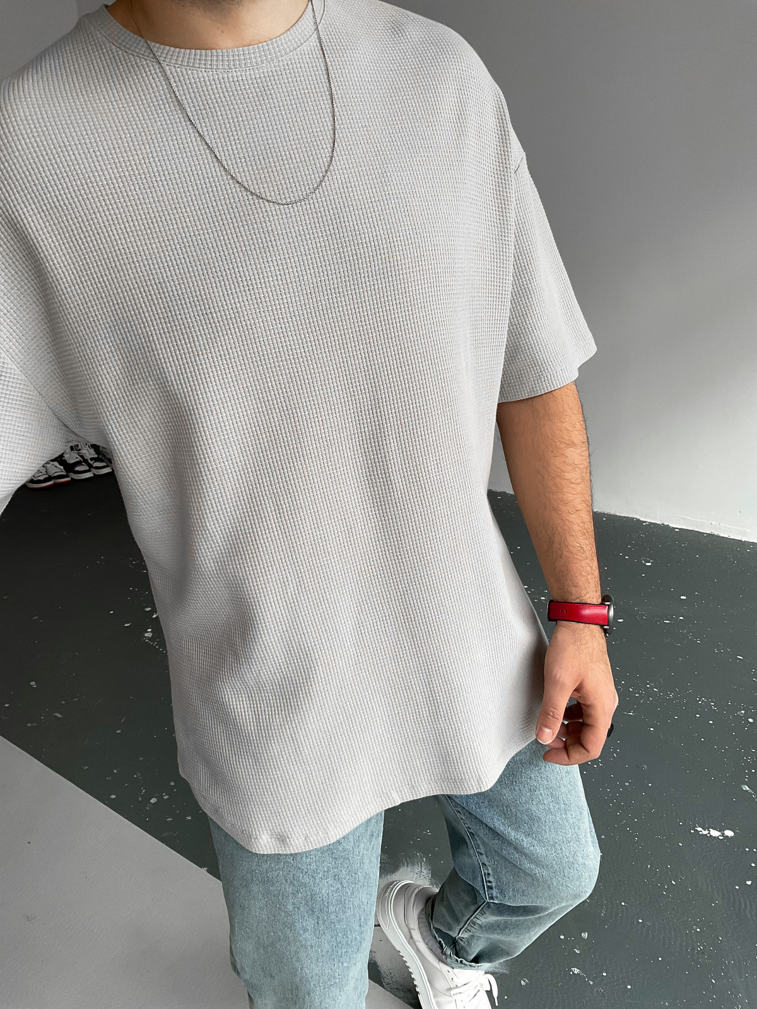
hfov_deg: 48.2
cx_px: 378
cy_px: 504
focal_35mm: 29
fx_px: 846
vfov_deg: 61.7
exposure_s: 1/105
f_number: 1.8
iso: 64
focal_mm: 3
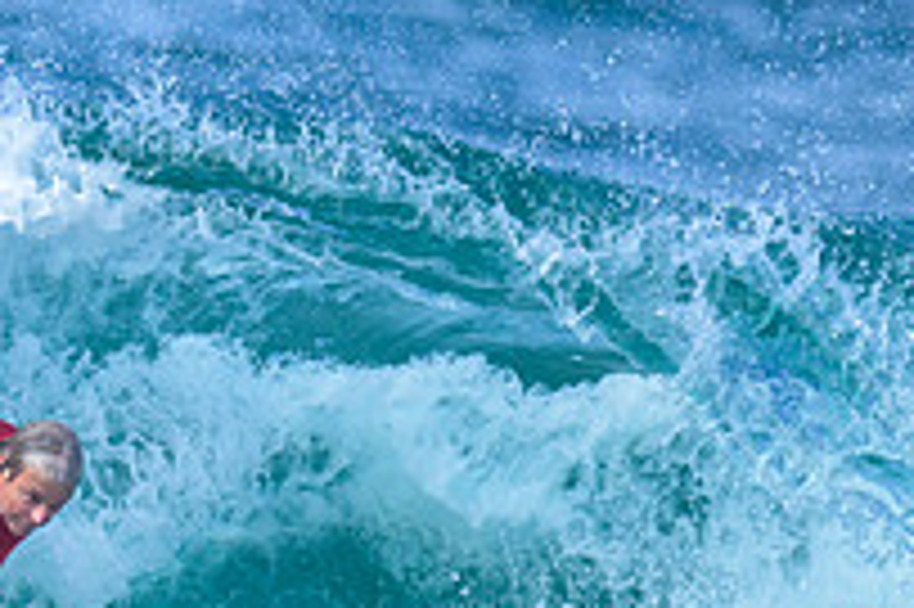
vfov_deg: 0.4
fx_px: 79908
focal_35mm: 3150
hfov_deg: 0.7
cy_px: 506
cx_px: -219
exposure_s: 1/2000
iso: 360
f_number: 6.3
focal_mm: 800
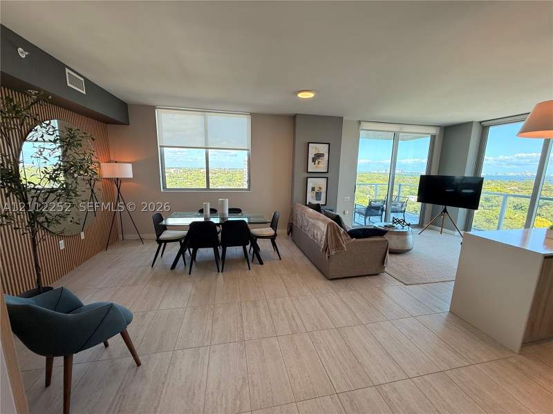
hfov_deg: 102.1
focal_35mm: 14
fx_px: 224
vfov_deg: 85.7
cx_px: 276
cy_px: 207
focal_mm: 2.22
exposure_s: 1/173
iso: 64
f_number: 2.2
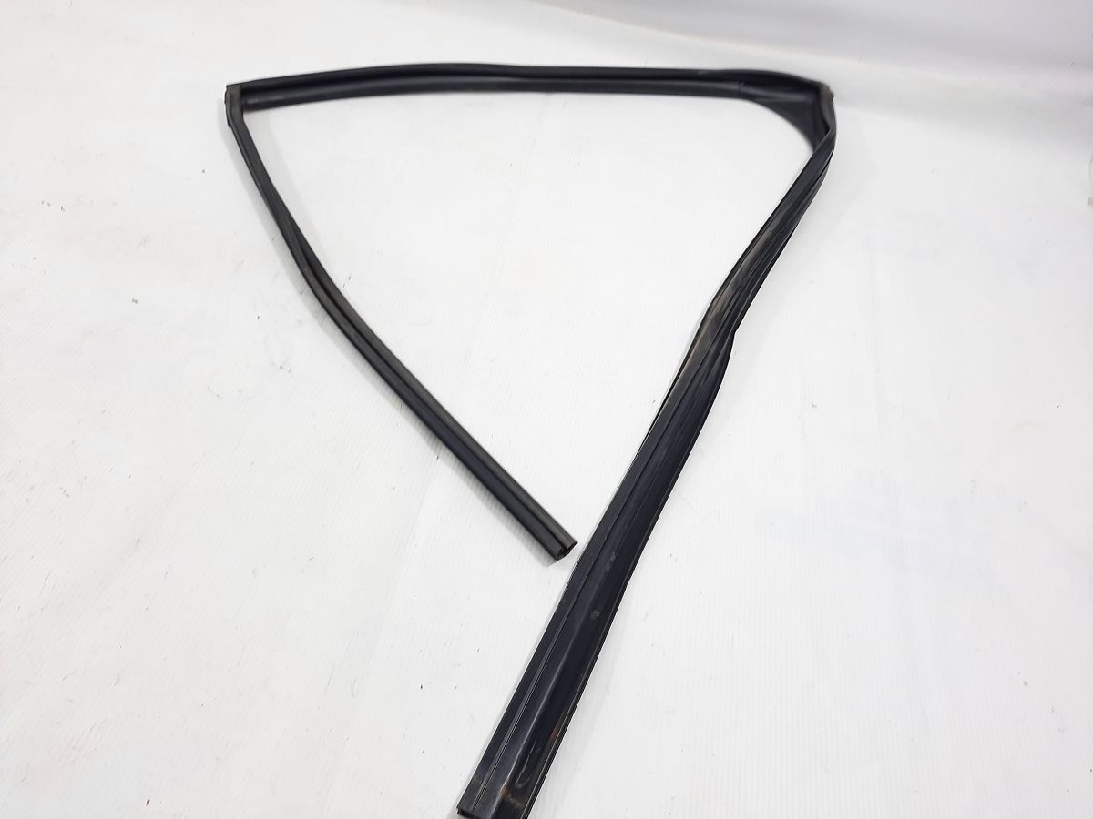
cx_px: 546
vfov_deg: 54.9
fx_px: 789
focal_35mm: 25
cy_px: 410
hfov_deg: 69.4
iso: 40
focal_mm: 4.6
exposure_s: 1/50
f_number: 2
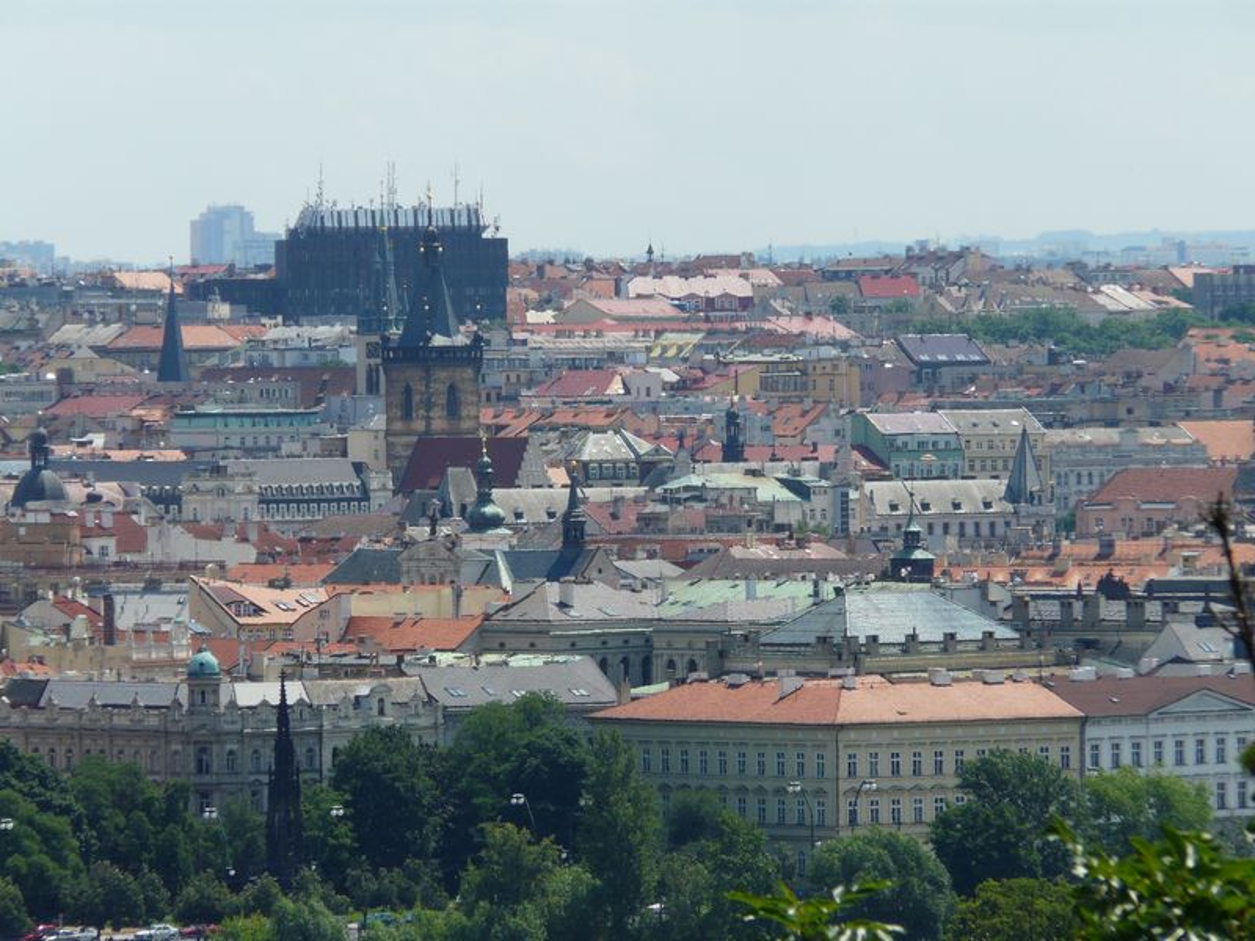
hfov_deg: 5.9
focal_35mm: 337
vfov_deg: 4.4
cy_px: 470
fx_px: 12218
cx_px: 628
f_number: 6.3
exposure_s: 1/500
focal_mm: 55.4
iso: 100
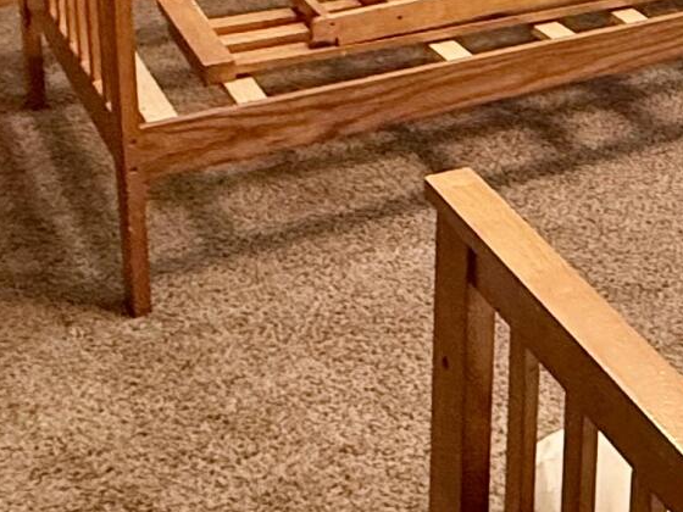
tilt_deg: -14.3
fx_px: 1480
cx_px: 711
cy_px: -155
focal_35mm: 75
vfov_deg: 18.3
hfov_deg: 24.6
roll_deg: -2.5
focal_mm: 2.22
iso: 640
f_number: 2.2
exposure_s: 1/60
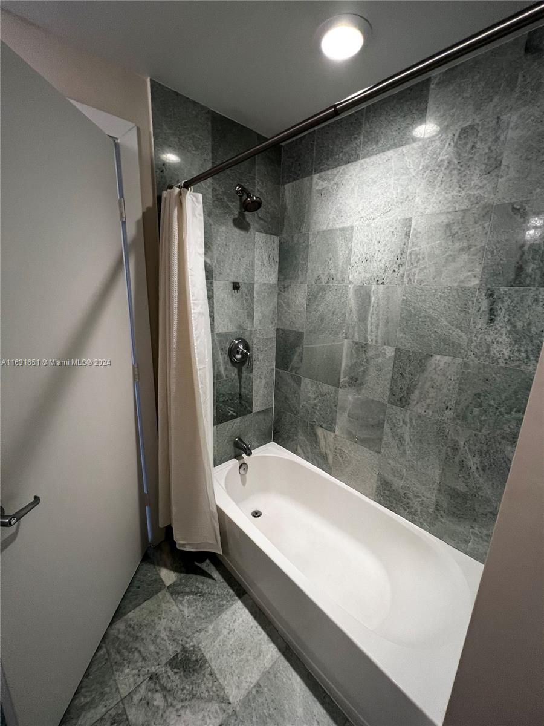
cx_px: 272
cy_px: 363
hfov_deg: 89.9
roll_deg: -1.9
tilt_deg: -14.5
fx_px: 272
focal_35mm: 13
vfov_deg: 106.2
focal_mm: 1.57
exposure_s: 1/60
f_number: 1.8
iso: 160
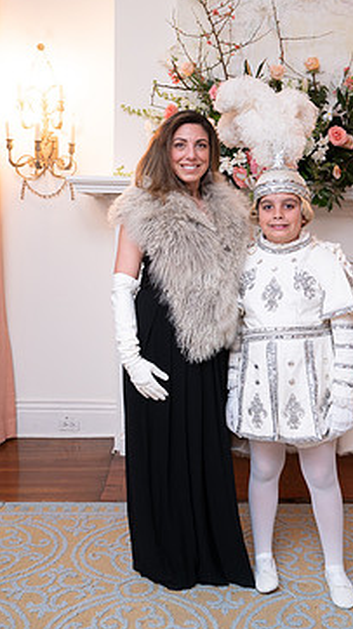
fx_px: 717
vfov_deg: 47.4
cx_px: 259
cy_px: 323
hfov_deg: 27.3
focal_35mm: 43
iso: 800
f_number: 4.5
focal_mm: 33
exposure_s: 1/80
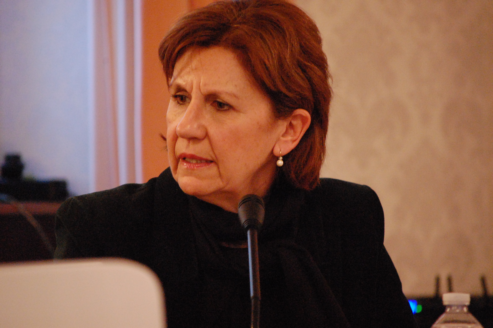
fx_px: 4105
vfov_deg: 4.6
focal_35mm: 300
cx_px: 246
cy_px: 164
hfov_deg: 6.9
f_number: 5.6
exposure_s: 1/20
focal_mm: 200
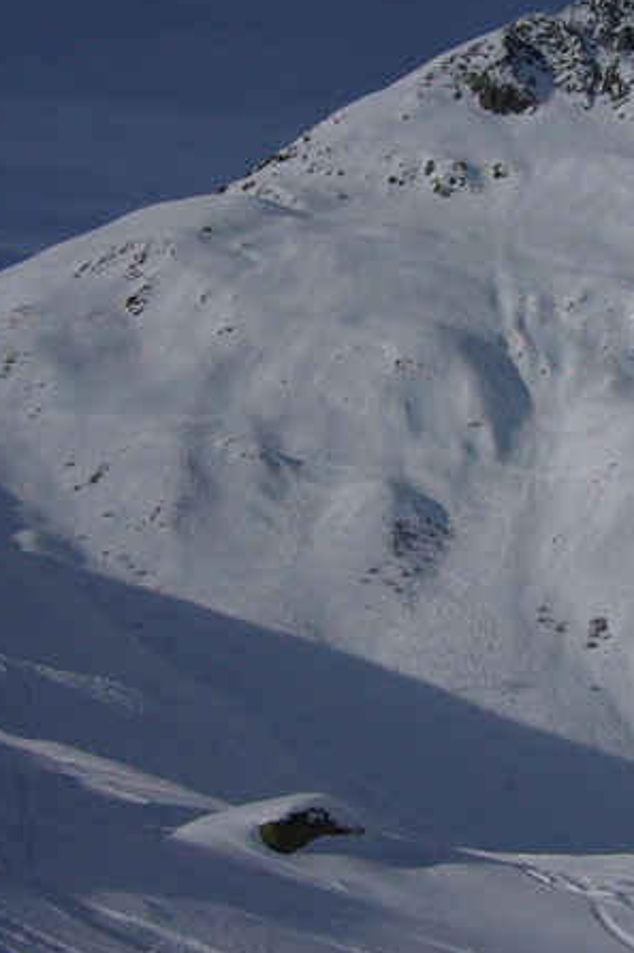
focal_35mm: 67
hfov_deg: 20.1
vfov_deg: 30.1
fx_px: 1771
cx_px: 514
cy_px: 463
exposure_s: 1/1300
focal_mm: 4.9
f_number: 5.6
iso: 80
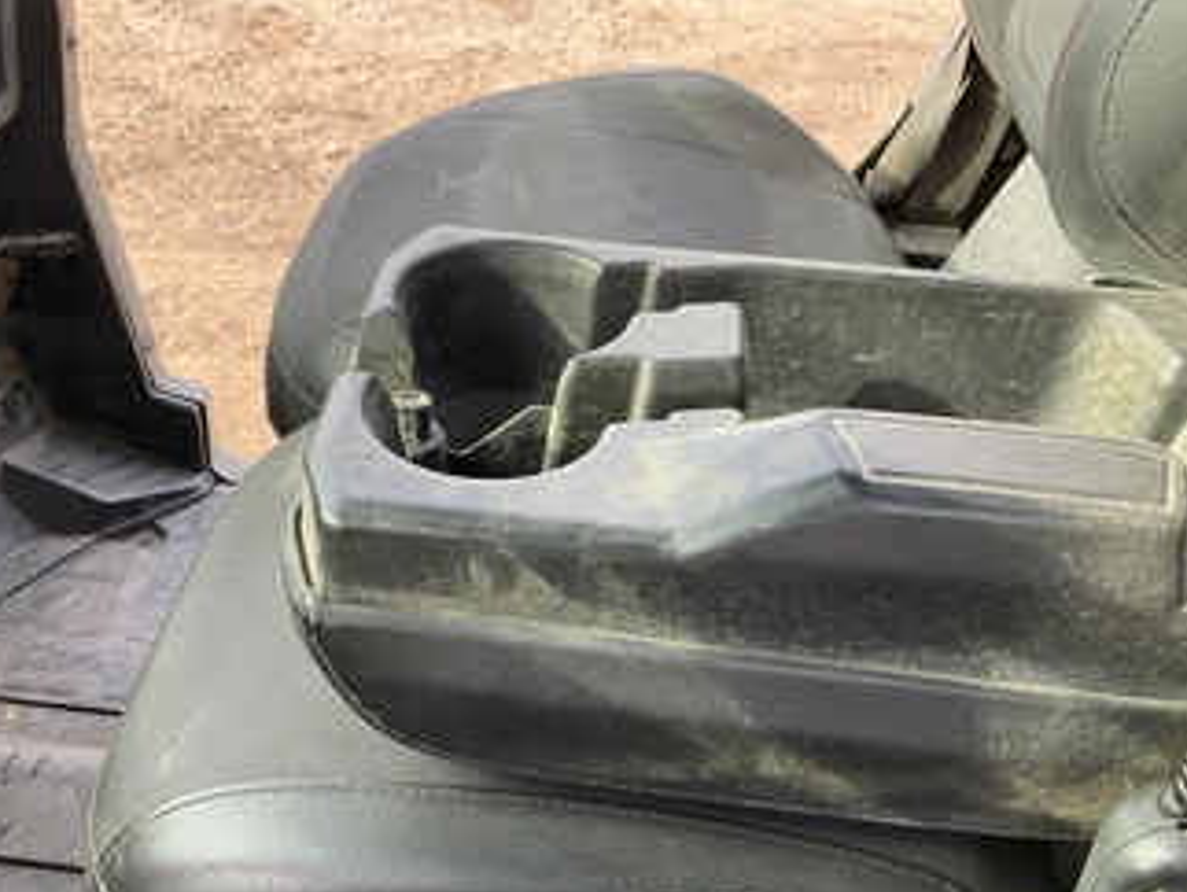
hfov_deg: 51.2
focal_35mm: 36
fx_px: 1235
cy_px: 546
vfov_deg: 39.5
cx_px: 538
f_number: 1.8
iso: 32
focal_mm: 3
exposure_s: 1/122
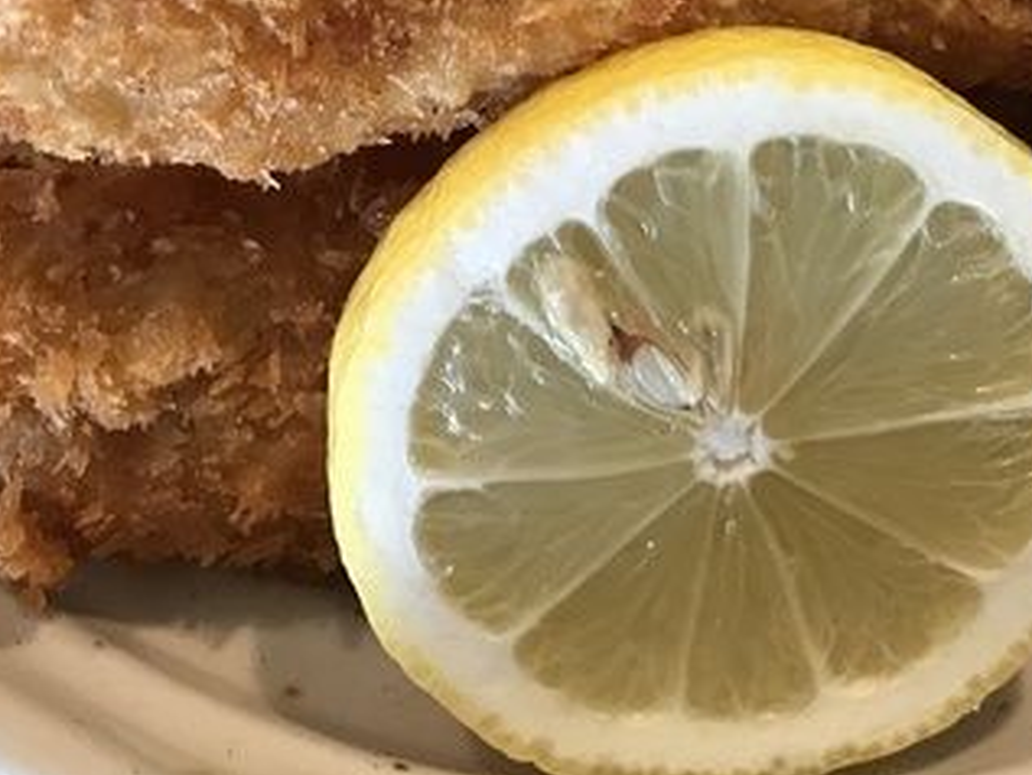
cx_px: 636
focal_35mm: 72
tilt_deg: -51.9
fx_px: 2147
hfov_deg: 26.9
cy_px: -80
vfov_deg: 19.6
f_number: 1.8
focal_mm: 3.99
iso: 32
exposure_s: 1/20
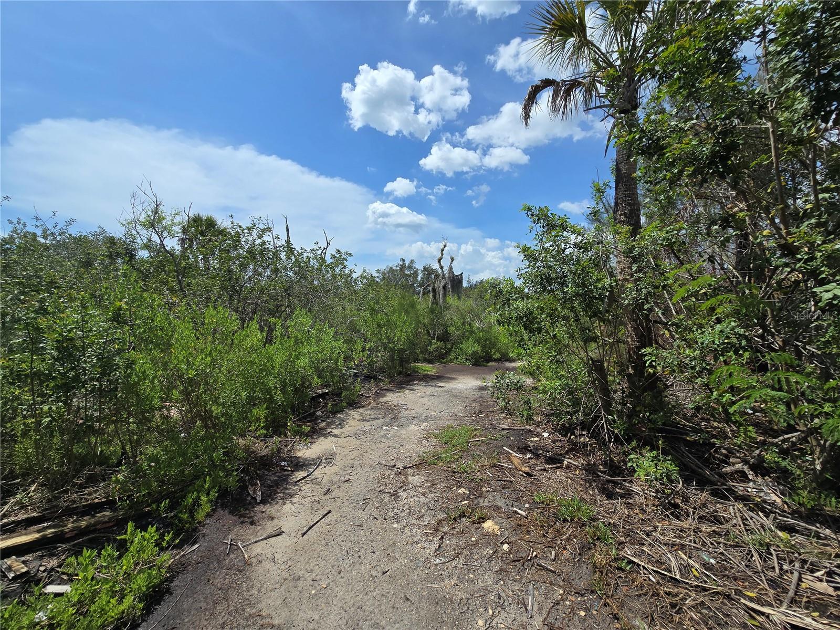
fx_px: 315
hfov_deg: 106.2
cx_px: 420
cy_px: 315
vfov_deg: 89.9
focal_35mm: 13
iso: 50
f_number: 2.2
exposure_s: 1/3436
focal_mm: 2.2
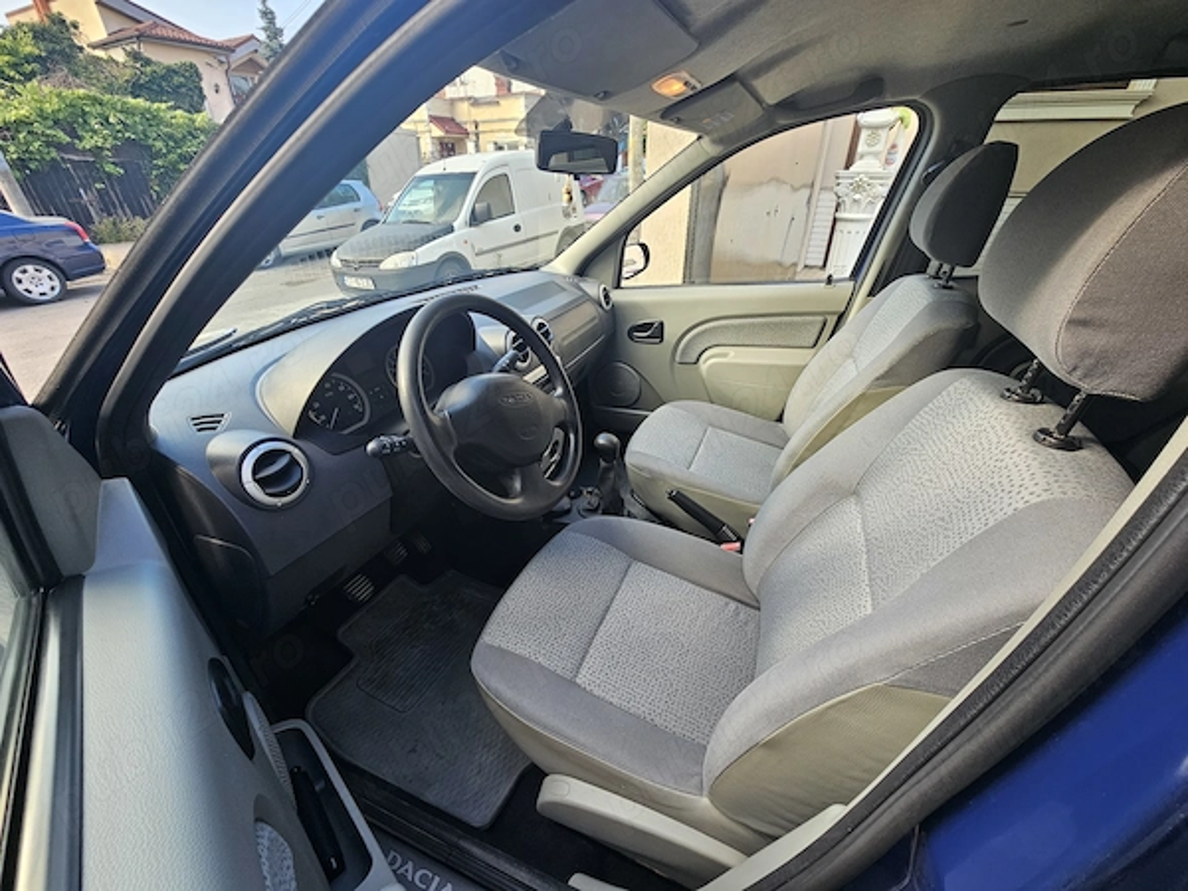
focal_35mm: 13
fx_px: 446
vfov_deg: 89.9
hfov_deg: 106.2
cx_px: 594
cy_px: 446
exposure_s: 1/100
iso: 50
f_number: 2.2
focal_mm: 2.2
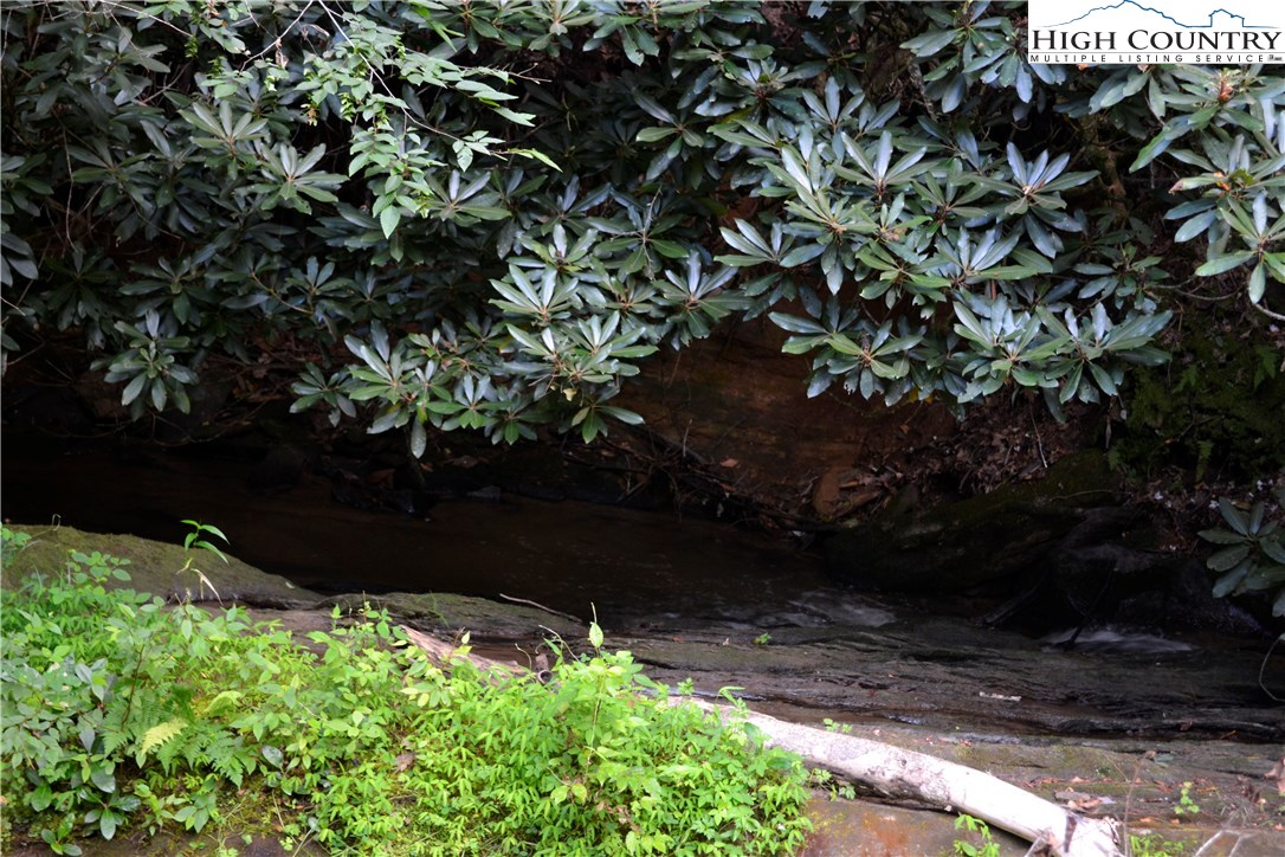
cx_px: 642
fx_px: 2141
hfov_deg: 33.4
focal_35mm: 60
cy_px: 428
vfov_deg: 22.6
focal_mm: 40
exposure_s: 1/30
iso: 400
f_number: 5.3
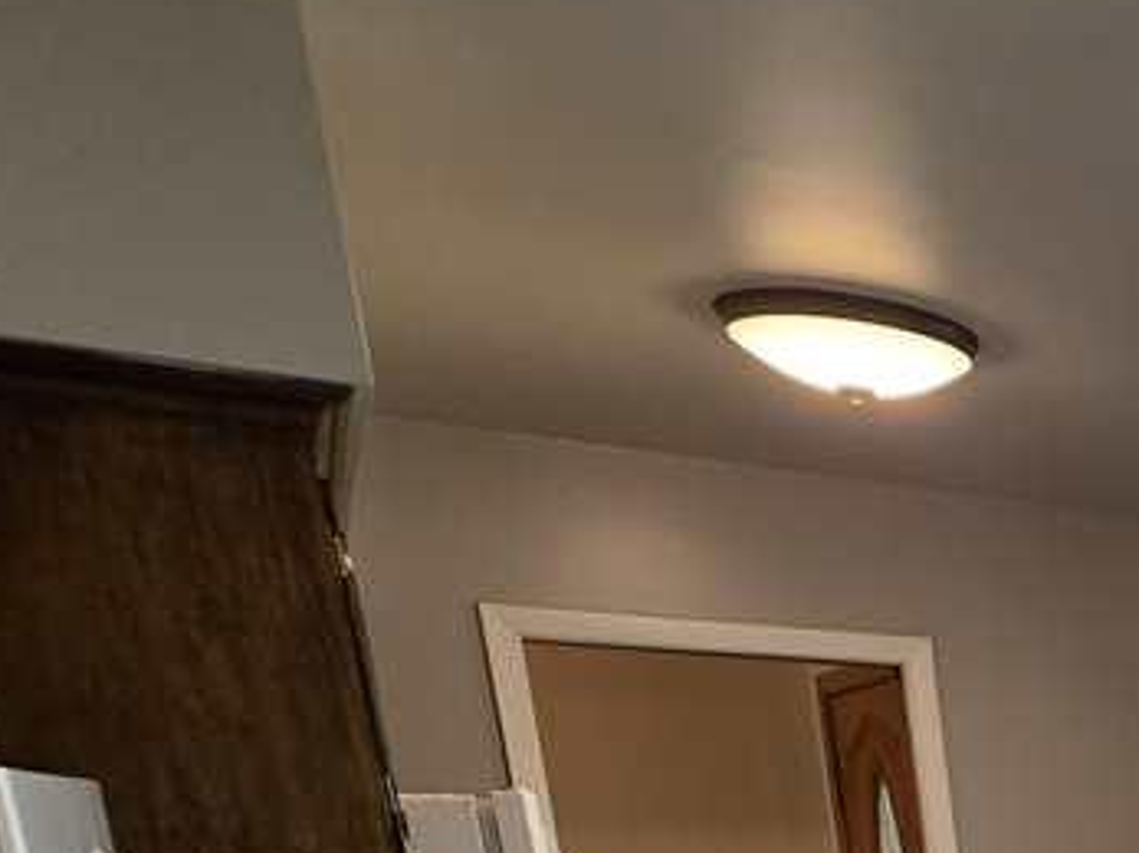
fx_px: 1579
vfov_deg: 23.4
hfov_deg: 25.7
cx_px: 1818
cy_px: 1319
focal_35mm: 48
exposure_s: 1/120
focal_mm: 2.2
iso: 100
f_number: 1.9
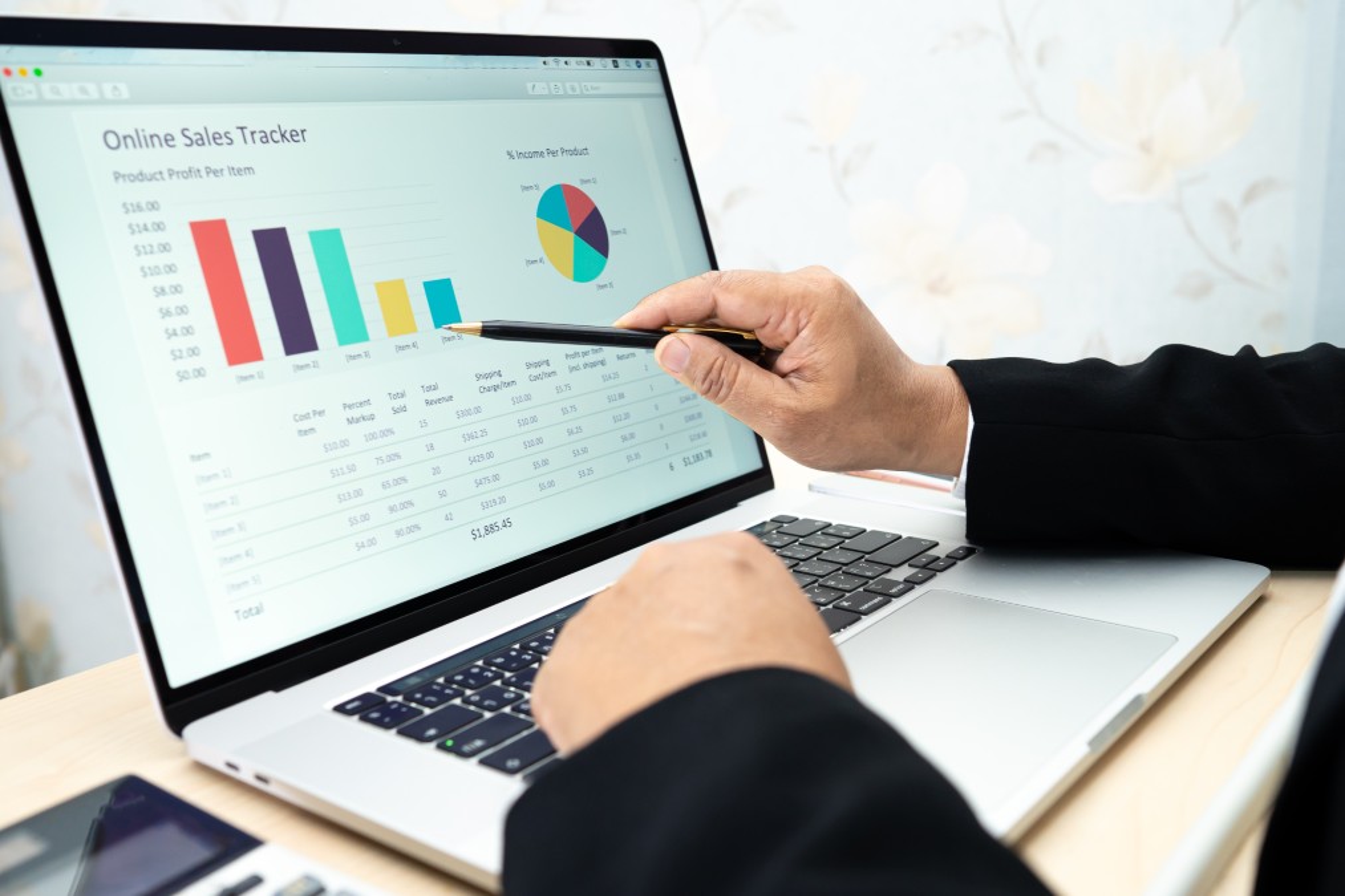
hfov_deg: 53.1
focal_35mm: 36
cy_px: 448
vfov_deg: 36.9
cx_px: 672
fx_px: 1345
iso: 640
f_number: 3.5
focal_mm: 24
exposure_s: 1/60
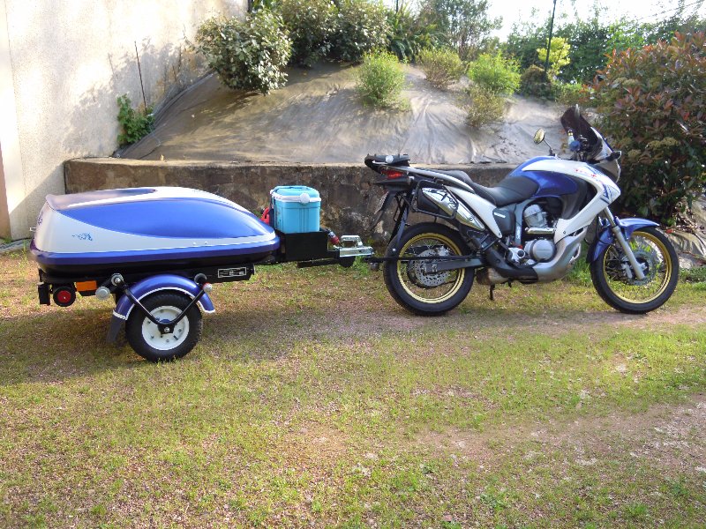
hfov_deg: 56.8
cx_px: 353
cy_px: 264
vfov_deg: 44.2
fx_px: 653
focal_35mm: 32
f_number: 2.8
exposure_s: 1/250
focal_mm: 5.7
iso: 100
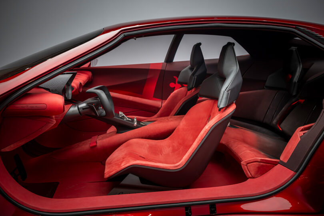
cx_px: 162
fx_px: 315
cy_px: 108
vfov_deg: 37.9
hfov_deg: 54.4
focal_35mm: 35
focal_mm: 35
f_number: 4.5
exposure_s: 1/80
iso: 500
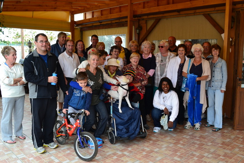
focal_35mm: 33
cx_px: 122
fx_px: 224
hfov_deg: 57.2
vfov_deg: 40.0
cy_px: 82
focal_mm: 22
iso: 400
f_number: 9
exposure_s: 1/80
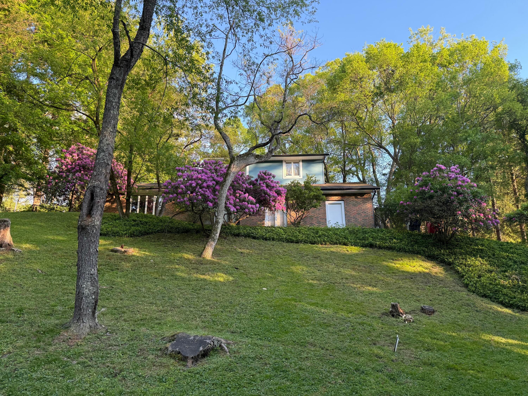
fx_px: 366
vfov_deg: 56.8
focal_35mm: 24
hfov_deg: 71.6
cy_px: 198
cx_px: 264
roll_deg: +0.2
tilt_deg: +16.3
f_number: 1.78
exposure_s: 1/344
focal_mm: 6.76
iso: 100
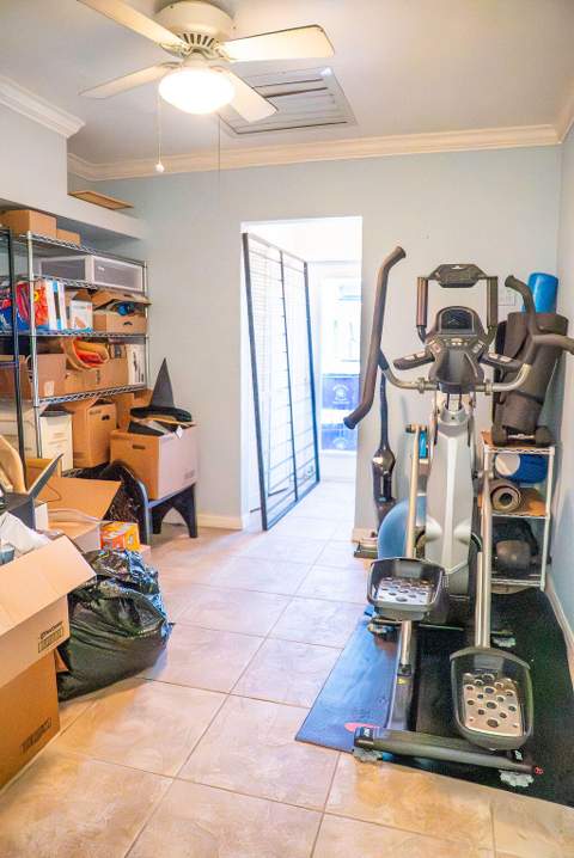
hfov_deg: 53.2
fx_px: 573
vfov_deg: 73.7
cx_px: 287
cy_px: 429
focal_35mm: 24
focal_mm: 24
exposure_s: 1/1000
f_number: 3.5
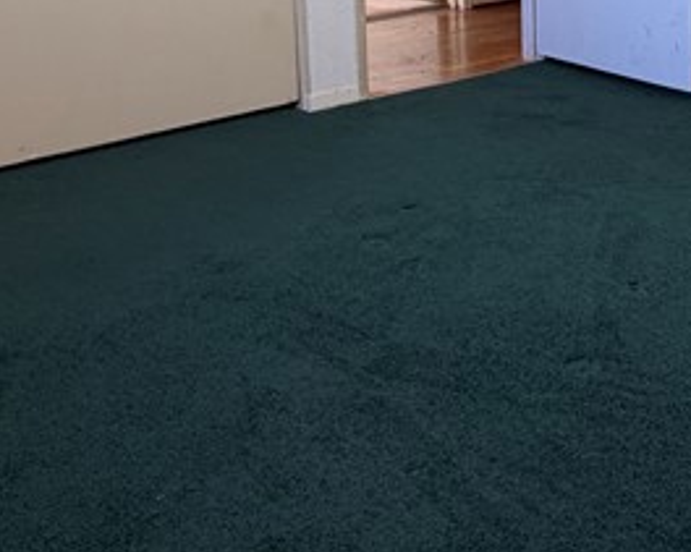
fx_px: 1083
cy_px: -29
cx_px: 542
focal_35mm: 53
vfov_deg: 26.7
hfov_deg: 34.4
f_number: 2.2
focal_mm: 2.22
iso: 125
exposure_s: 1/120
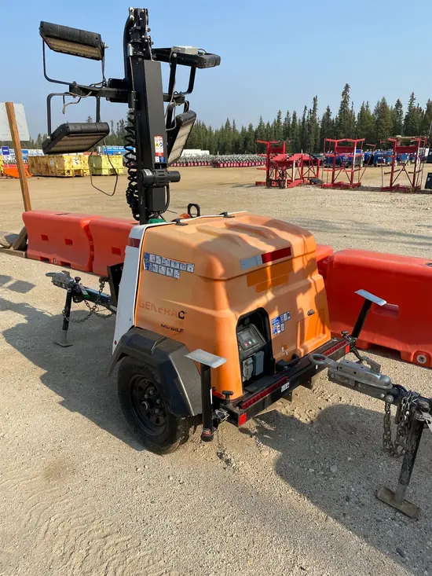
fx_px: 433
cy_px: 288
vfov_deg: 67.3
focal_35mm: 26
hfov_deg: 53.1
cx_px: 216
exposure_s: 1/1996
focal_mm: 4.25
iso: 32
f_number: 1.8
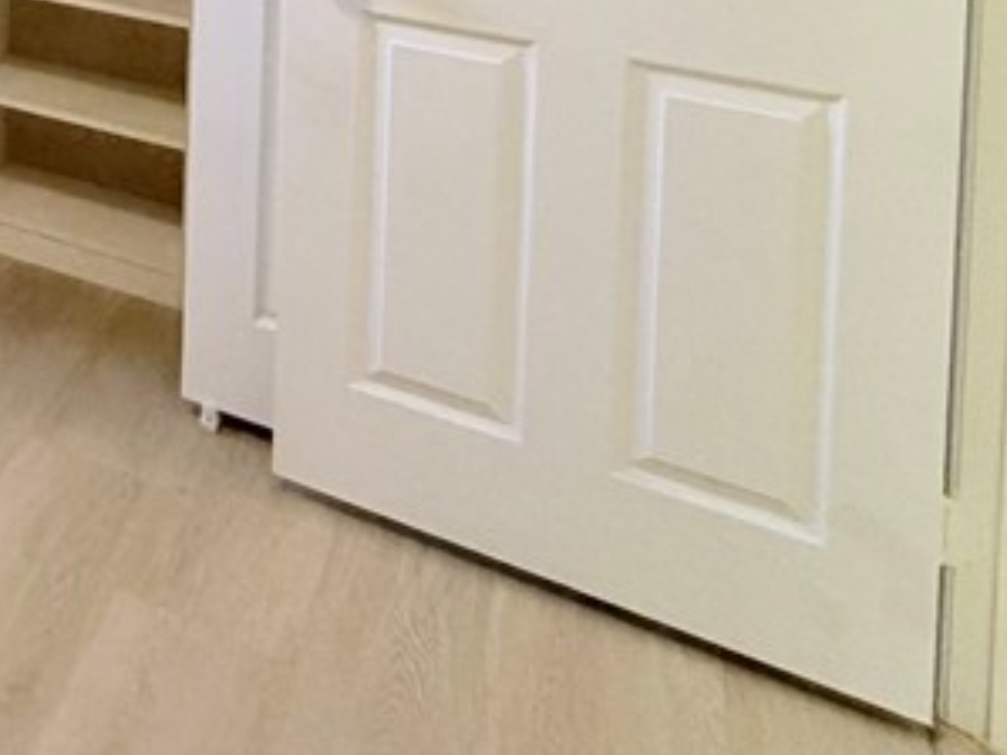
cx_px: -522
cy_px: -364
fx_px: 1396
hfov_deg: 27.1
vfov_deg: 24.1
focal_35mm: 48
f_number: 2.2
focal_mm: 2.22
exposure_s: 1/60
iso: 250
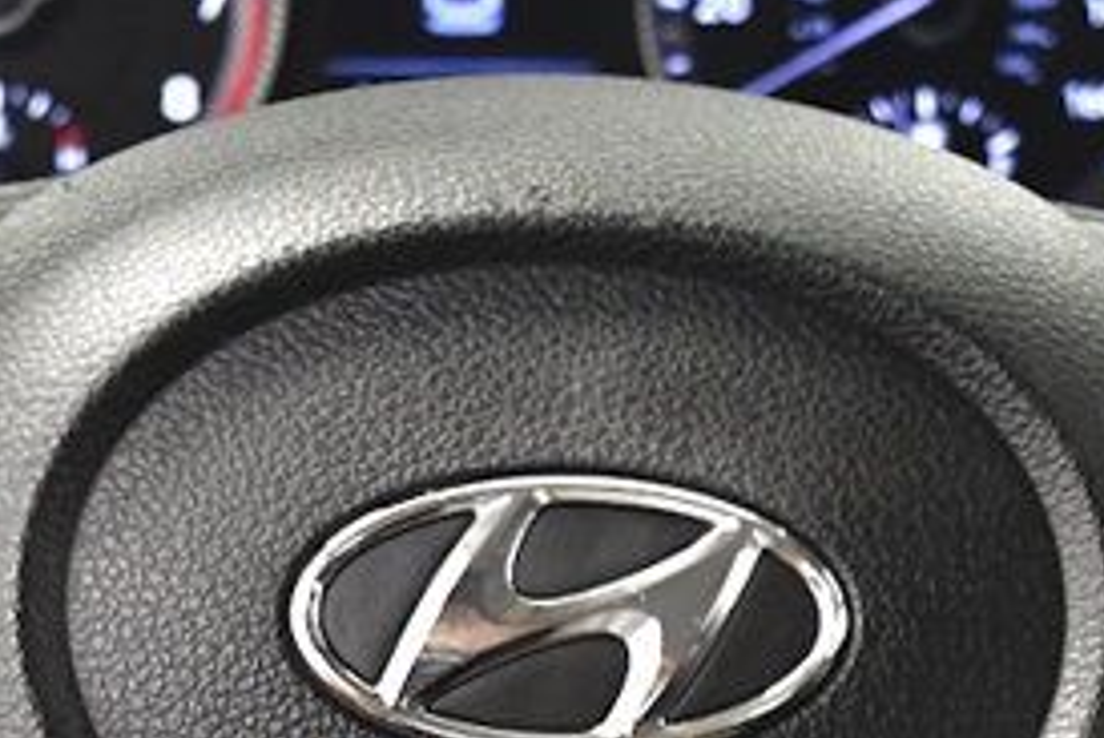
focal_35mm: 127
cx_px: 568
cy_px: 958
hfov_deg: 16.1
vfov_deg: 10.6
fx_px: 3897
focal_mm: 23
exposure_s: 1/250
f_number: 3.8
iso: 2500
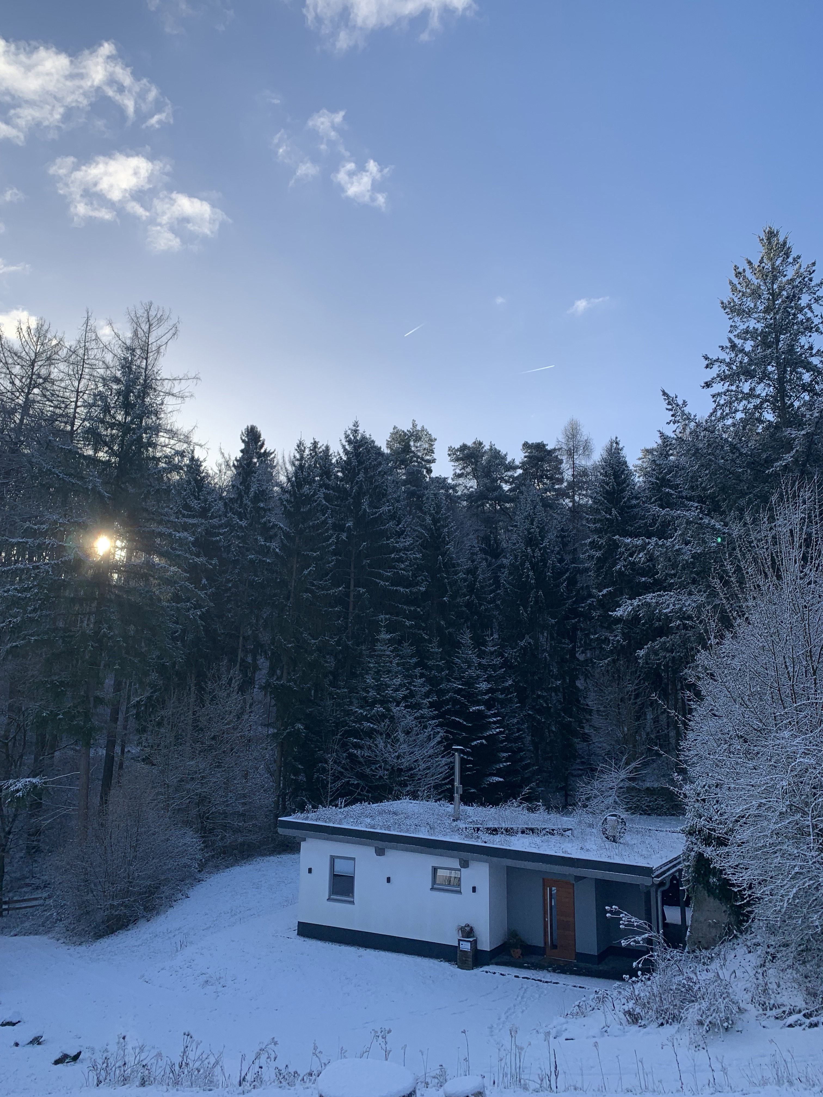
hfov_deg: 53.1
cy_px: 548
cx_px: 412
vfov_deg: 67.3
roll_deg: -1.5
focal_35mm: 26
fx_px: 824
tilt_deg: +14.3
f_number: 1.8
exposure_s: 1/1661
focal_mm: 4.25
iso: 25
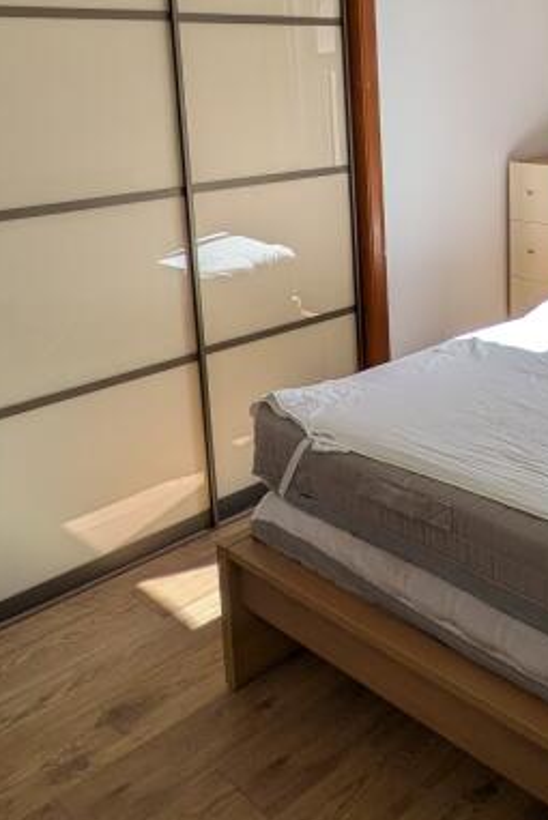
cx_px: 438
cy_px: 202
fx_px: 890
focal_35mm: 39
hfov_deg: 33.3
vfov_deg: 47.6
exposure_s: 1/486
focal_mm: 1.85
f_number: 2.2
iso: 45
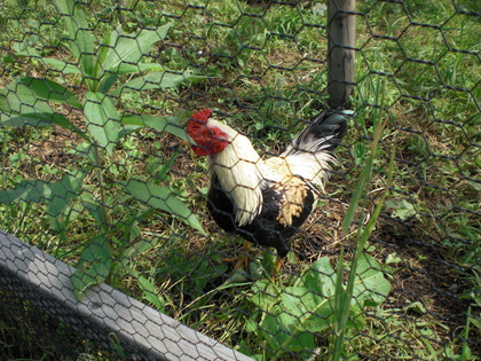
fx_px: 528
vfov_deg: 37.7
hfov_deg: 49.0
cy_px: 180
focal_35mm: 38
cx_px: 240
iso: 64
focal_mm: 6.3
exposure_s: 1/500
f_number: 3.1
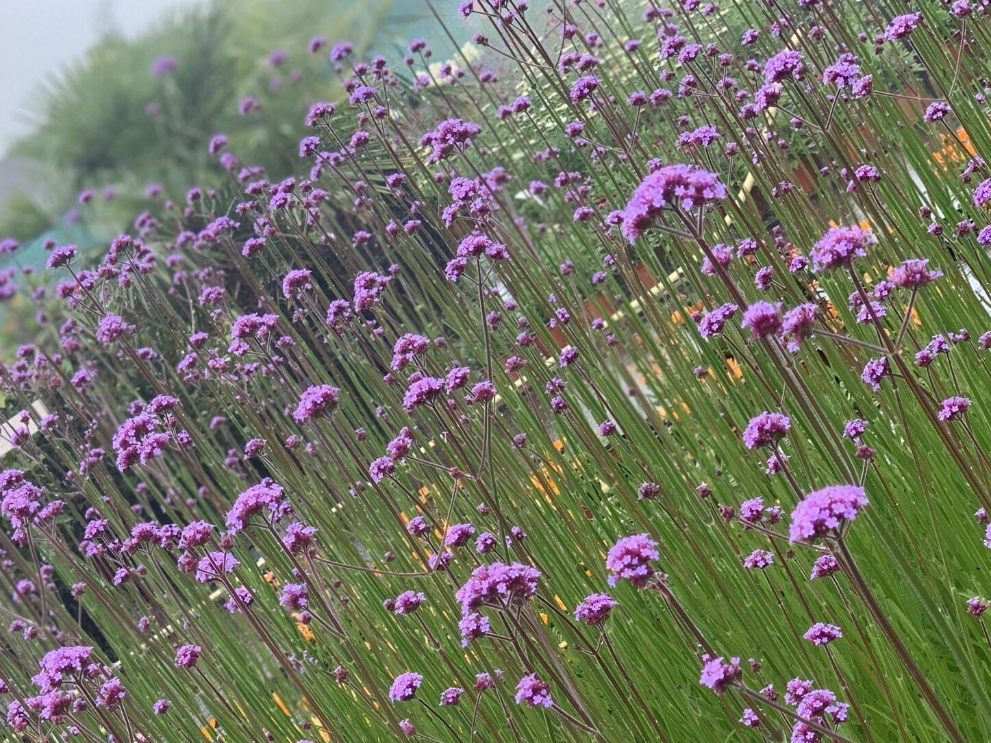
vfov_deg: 16.0
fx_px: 2634
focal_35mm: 92
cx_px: 312
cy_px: 572
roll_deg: +36.5
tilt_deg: -7.4
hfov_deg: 21.2
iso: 16
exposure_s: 1/345
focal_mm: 6
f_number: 2.4
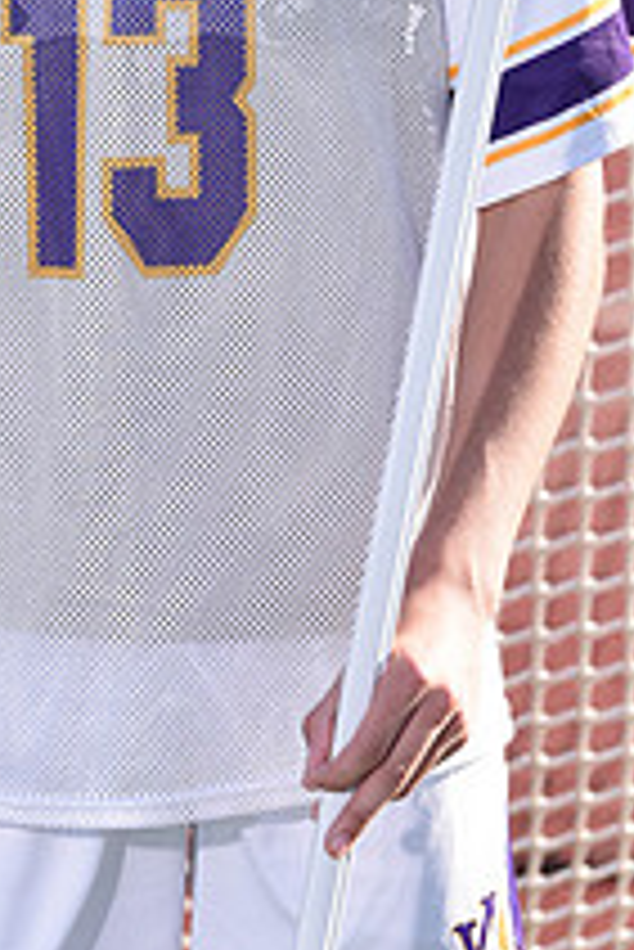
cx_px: 115
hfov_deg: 3.0
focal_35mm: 454
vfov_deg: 4.5
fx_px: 11973
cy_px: -243
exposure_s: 1/250
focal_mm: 165
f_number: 5.6
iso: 125
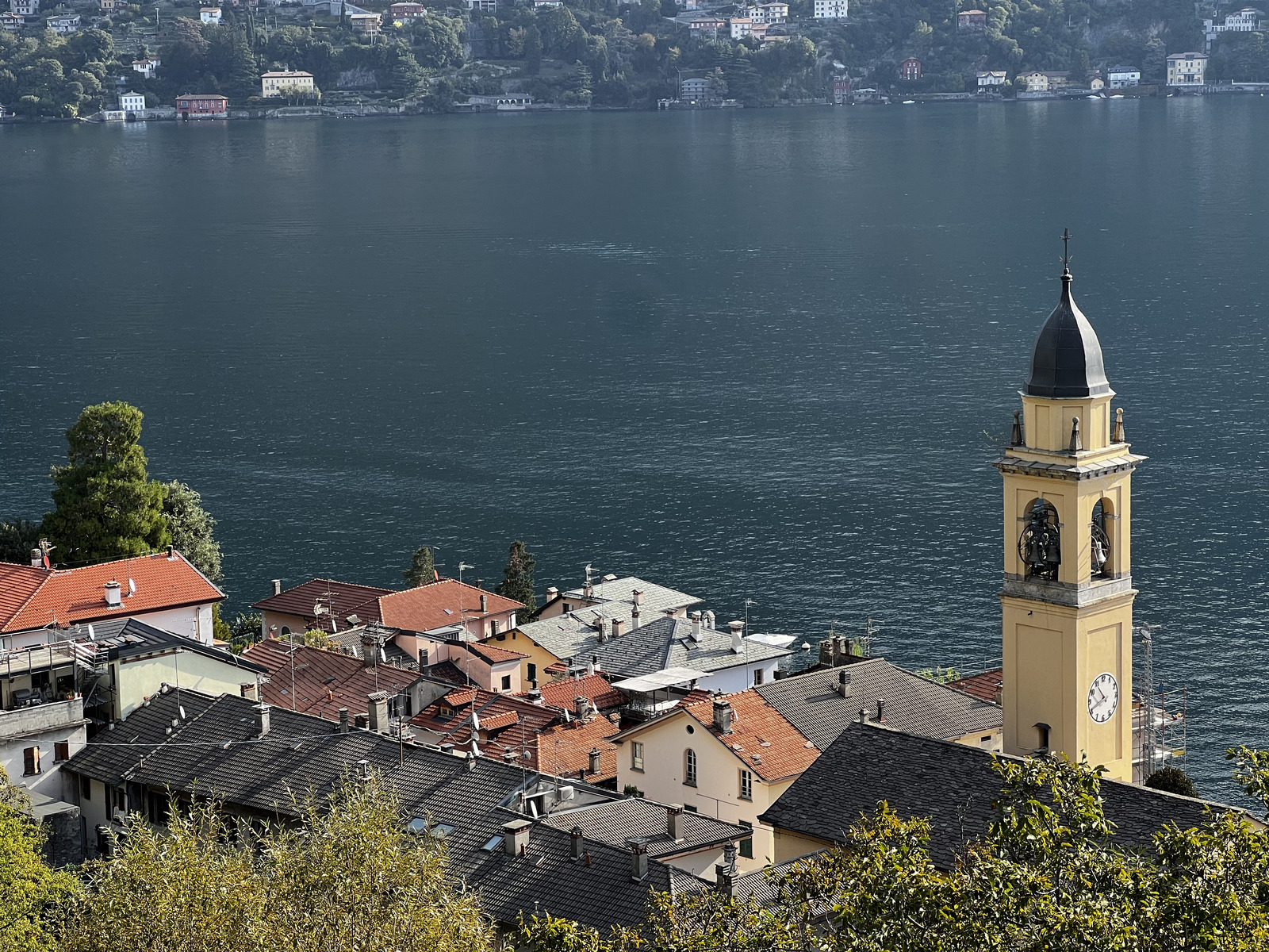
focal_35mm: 77
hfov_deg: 25.3
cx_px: 634
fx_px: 2823
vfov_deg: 19.1
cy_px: 476
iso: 32
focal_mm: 9
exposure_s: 1/196
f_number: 2.8
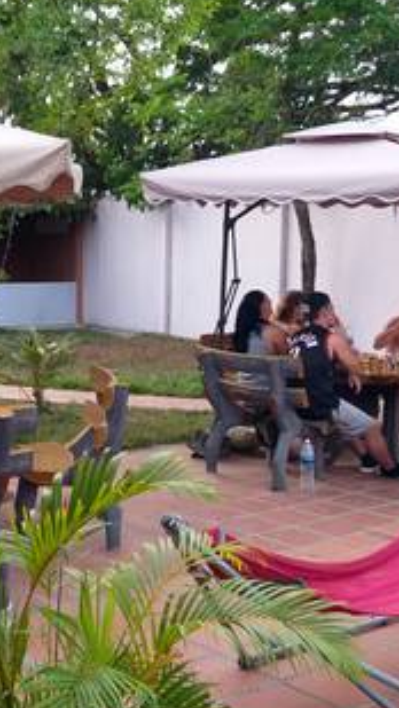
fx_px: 1034
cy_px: 371
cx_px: 48
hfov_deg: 21.4
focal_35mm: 55
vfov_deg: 37.8
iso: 50
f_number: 1.7
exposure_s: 1/100
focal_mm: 3.93
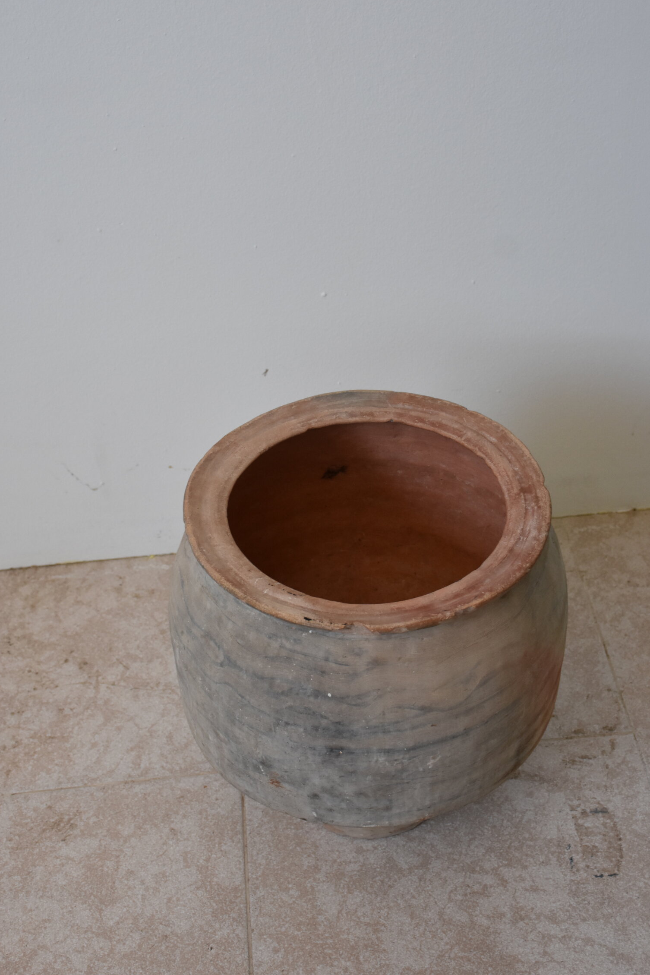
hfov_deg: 26.5
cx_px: 330
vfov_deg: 38.9
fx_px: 1381
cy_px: 478
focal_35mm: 51
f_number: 4.5
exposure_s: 1/80
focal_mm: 30
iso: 800
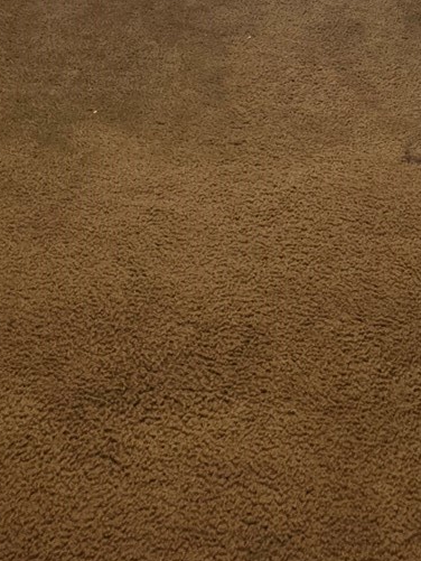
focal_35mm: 94
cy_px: -348
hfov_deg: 15.4
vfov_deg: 18.0
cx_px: 449
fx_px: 1524
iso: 100
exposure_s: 1/120
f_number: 1.4
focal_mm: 6.5
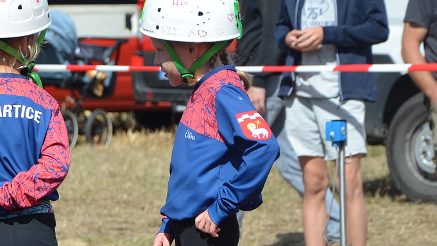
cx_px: -45
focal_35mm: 368
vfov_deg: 3.3
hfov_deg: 5.8
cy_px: 253
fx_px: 4264
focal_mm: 98
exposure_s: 1/500
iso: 100
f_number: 5.6
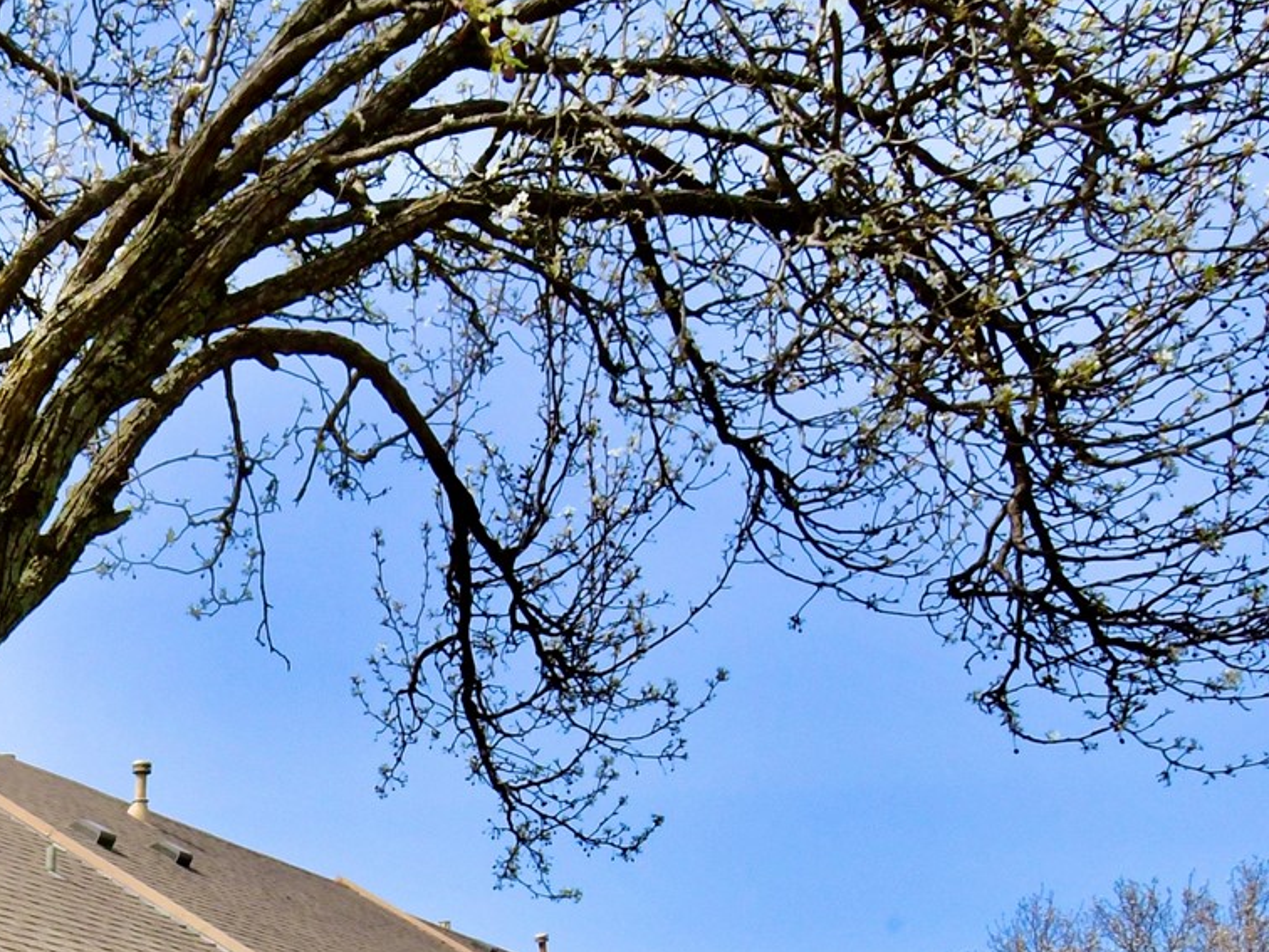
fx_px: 2126
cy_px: 1207
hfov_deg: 30.5
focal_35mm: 58
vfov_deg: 22.7
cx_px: -50
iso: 800
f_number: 20
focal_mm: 14
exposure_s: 1/250
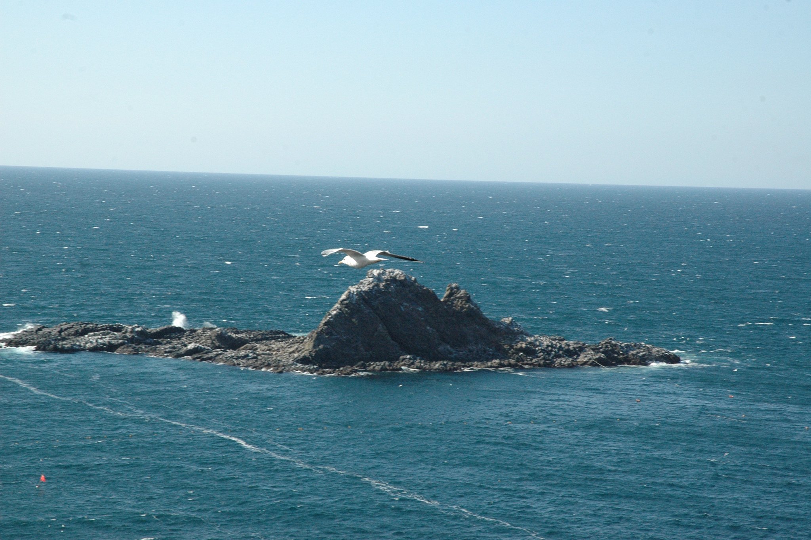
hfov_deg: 20.9
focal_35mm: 98
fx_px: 2195
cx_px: 406
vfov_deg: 14.0
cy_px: 270
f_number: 11
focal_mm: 65
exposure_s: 1/500
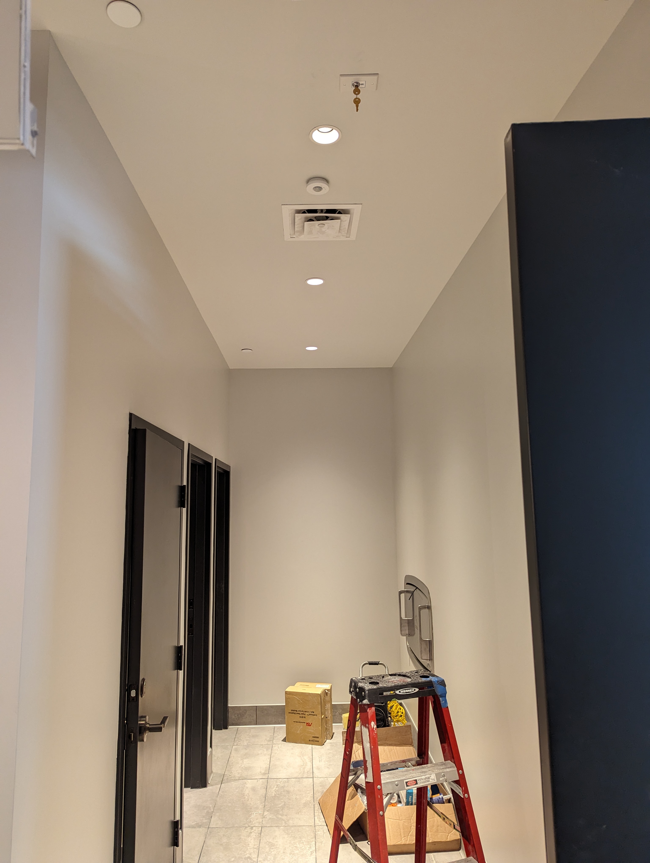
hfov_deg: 56.9
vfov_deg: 71.5
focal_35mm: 24
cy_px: 432
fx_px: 599
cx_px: 325
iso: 264
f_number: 1.85
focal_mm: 6.81
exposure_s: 1/43.8
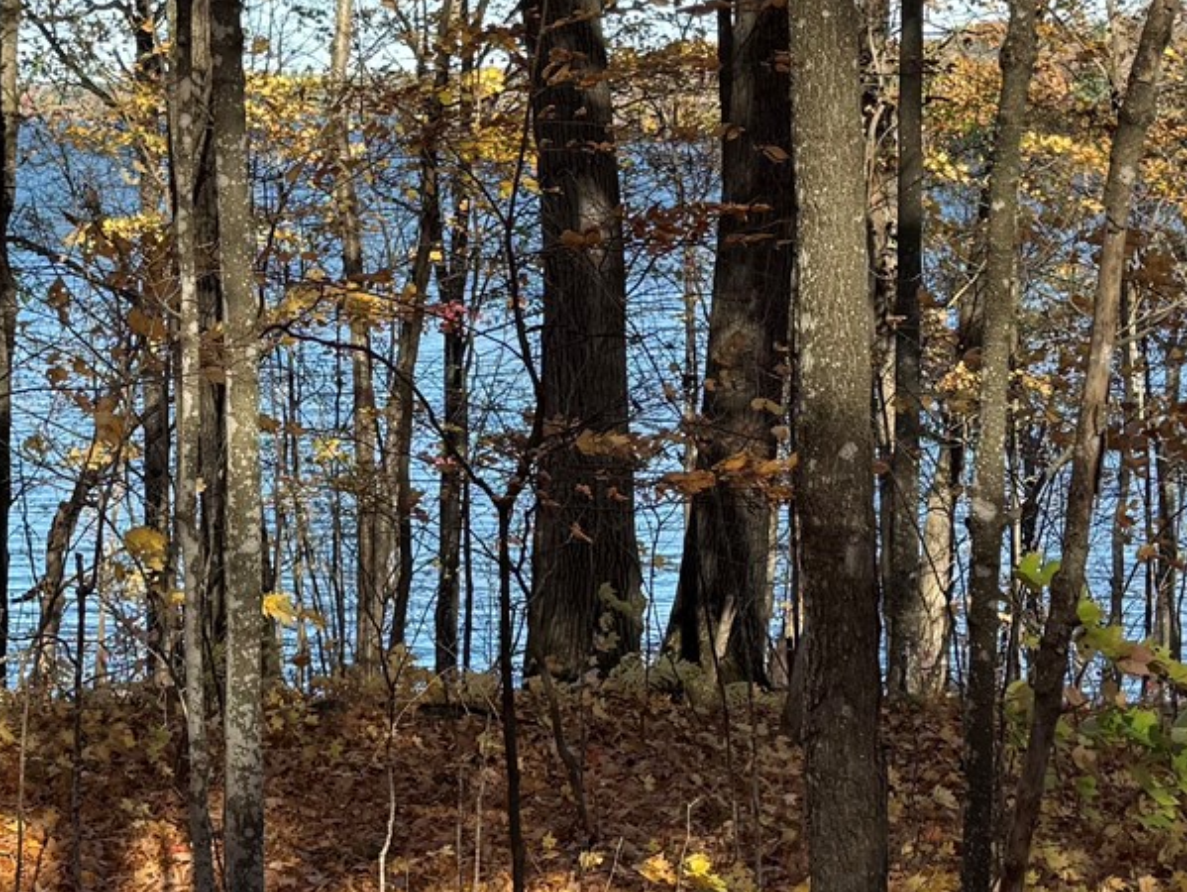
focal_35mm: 82
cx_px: 270
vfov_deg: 18.0
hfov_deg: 23.5
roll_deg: +2.4
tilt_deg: -3.5
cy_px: 301
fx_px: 2814
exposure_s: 1/1493
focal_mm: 6.76
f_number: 1.78
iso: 100
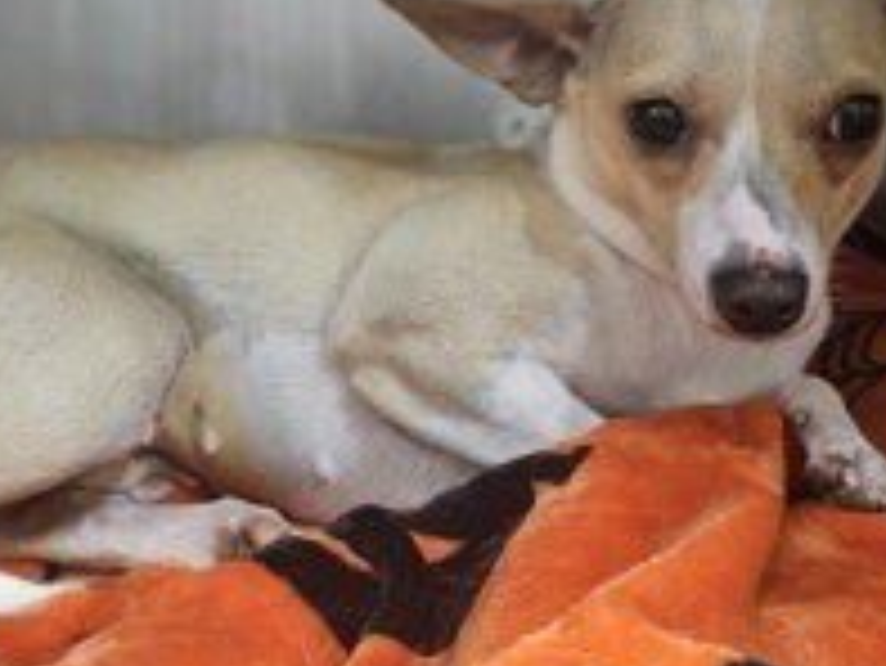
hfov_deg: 38.9
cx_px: 454
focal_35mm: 49
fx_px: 1255
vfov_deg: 29.5
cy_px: 236
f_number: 1.7
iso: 640
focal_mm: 6.3
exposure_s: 1/40
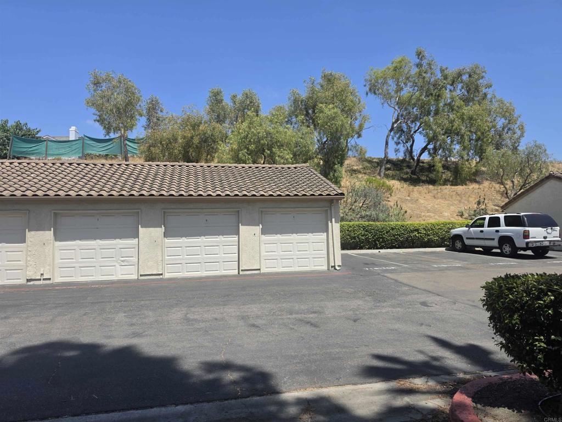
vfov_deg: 58.9
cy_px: 211
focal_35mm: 23
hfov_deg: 73.9
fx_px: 373
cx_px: 281
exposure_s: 1/5445
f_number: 1.4
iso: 64
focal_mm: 6.5
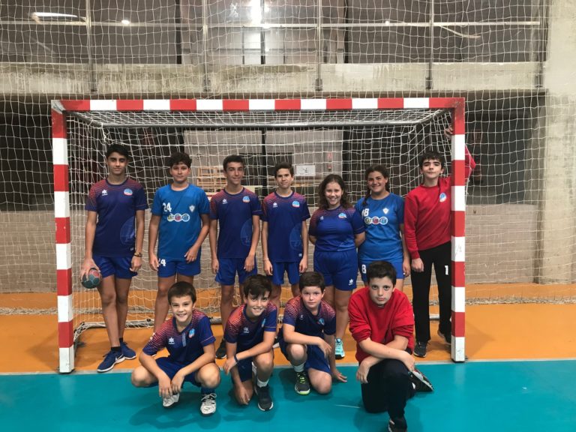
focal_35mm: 28
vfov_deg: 49.7
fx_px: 466
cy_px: 216
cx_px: 288
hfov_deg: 63.4
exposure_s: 1/17
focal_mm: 3.99
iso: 40
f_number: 1.8
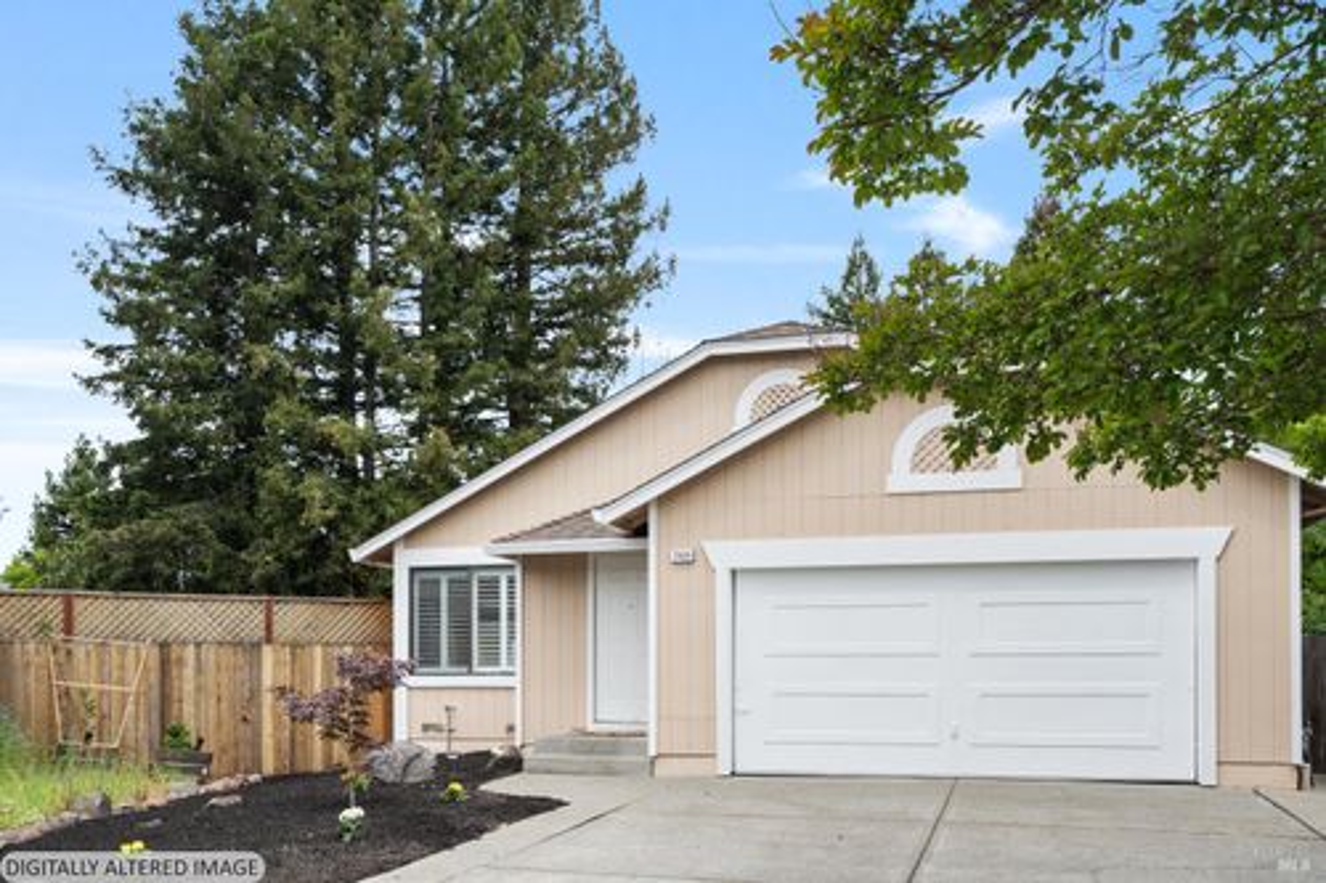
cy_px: 442
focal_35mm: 33
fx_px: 1215
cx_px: 663
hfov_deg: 57.2
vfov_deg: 39.9
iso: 160
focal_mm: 33
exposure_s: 1/125
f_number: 8
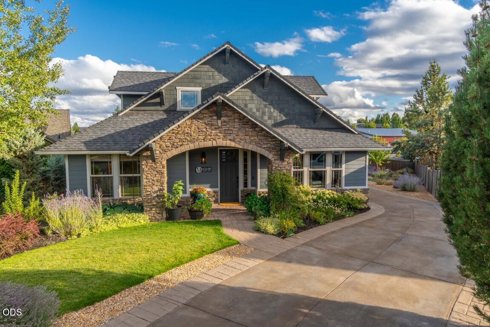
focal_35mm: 22
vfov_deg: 56.1
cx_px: 245
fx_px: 306
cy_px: 164
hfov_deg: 77.3
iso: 200
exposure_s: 1/160
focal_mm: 15
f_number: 8
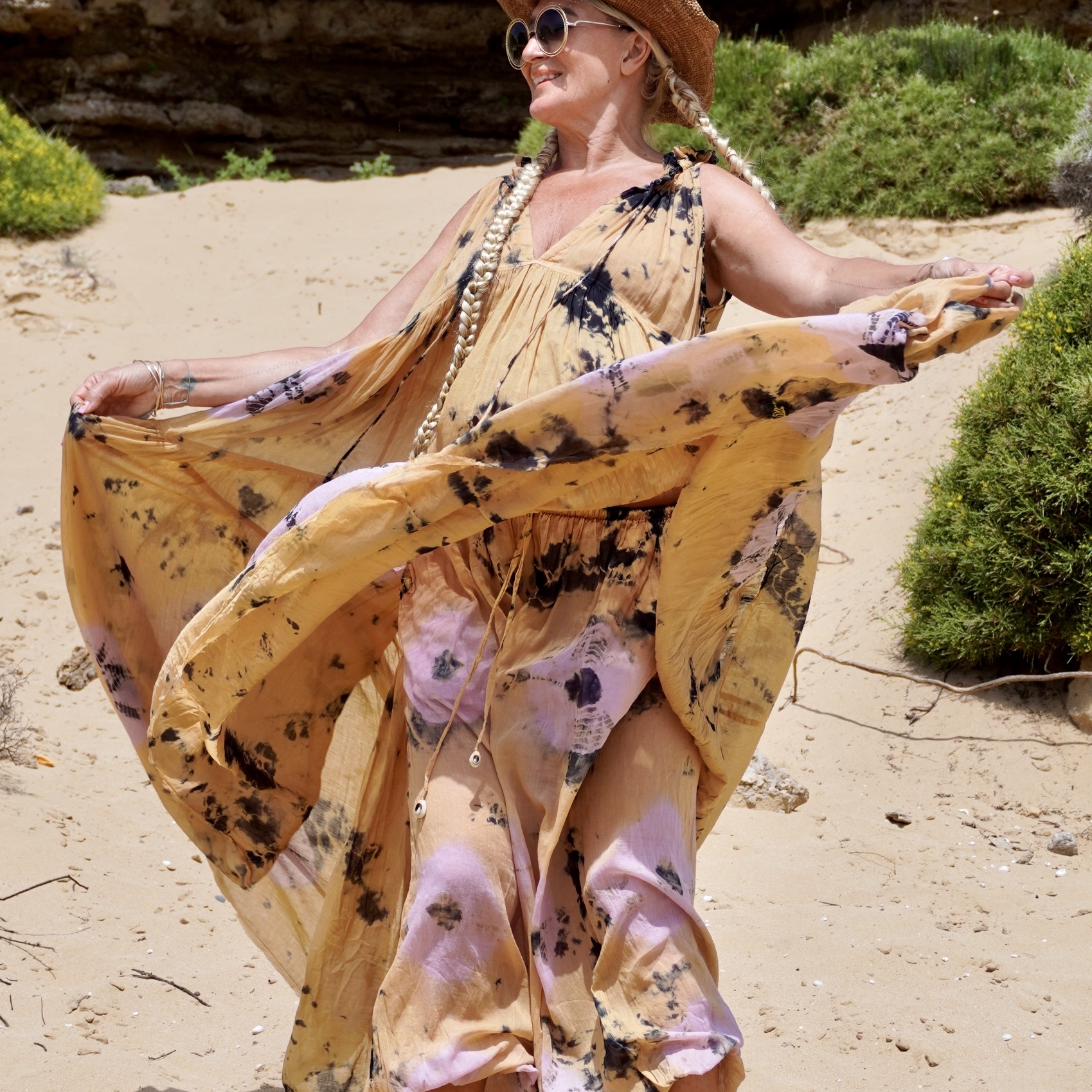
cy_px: 580
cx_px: 544
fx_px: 2605
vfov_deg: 23.7
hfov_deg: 23.7
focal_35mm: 73
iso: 100
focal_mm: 38
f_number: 5.6
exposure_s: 1/1000
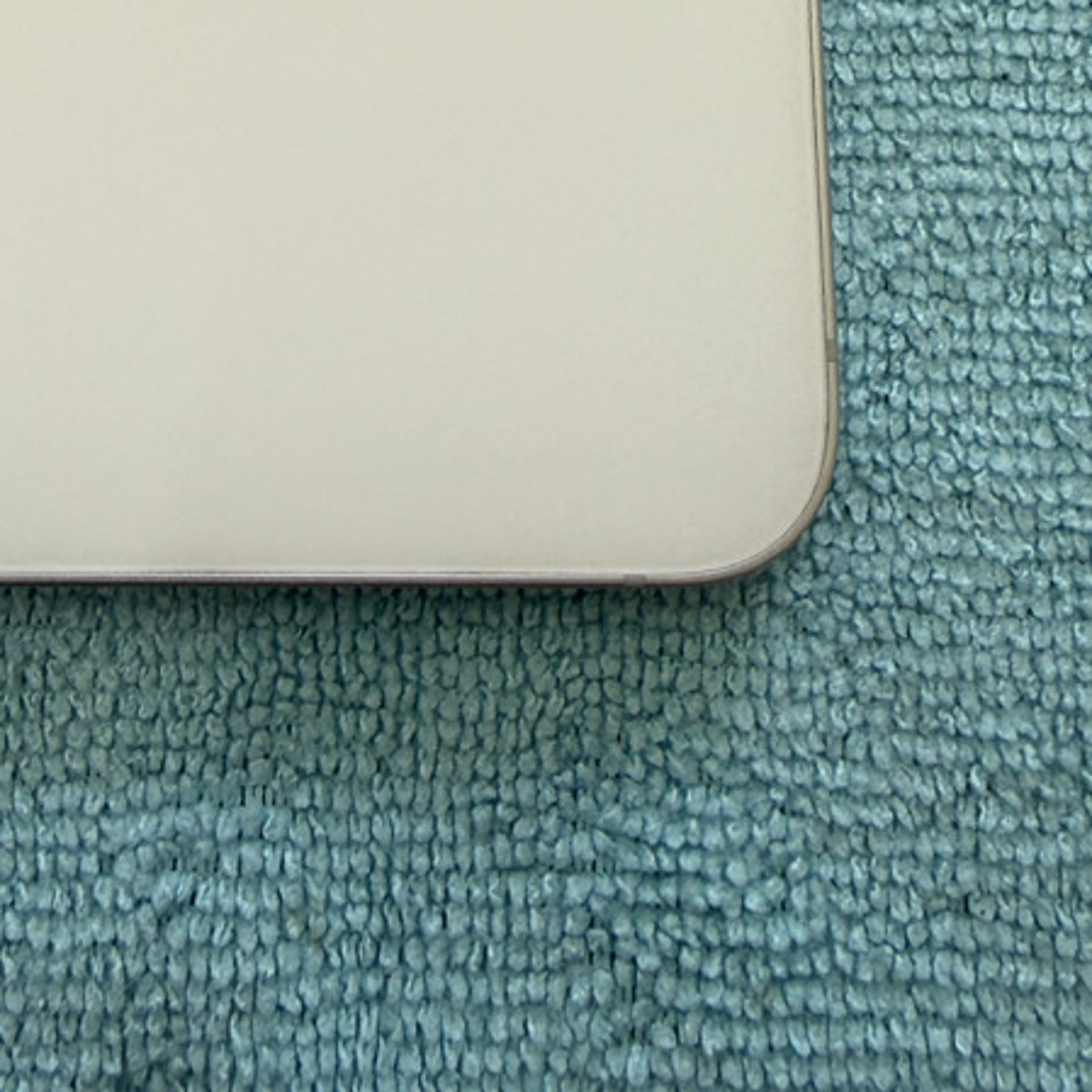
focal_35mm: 59
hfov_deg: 28.8
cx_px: 311
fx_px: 2106
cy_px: -268
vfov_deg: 25.6
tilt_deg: -76.9
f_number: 2.2
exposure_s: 1/120
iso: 50
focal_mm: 2.22
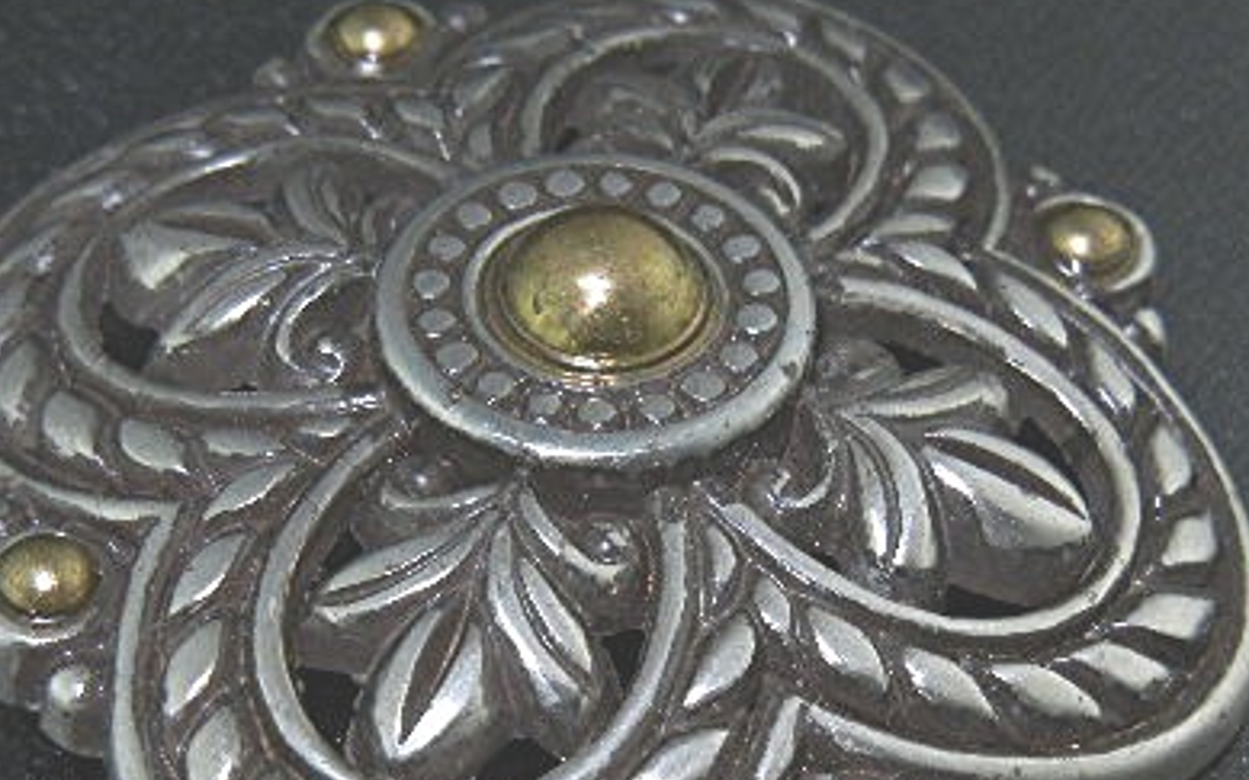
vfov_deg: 12.6
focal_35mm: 103
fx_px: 3506
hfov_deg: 20.2
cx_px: 616
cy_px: 623
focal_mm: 10.6
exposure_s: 1/30
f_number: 8
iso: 432
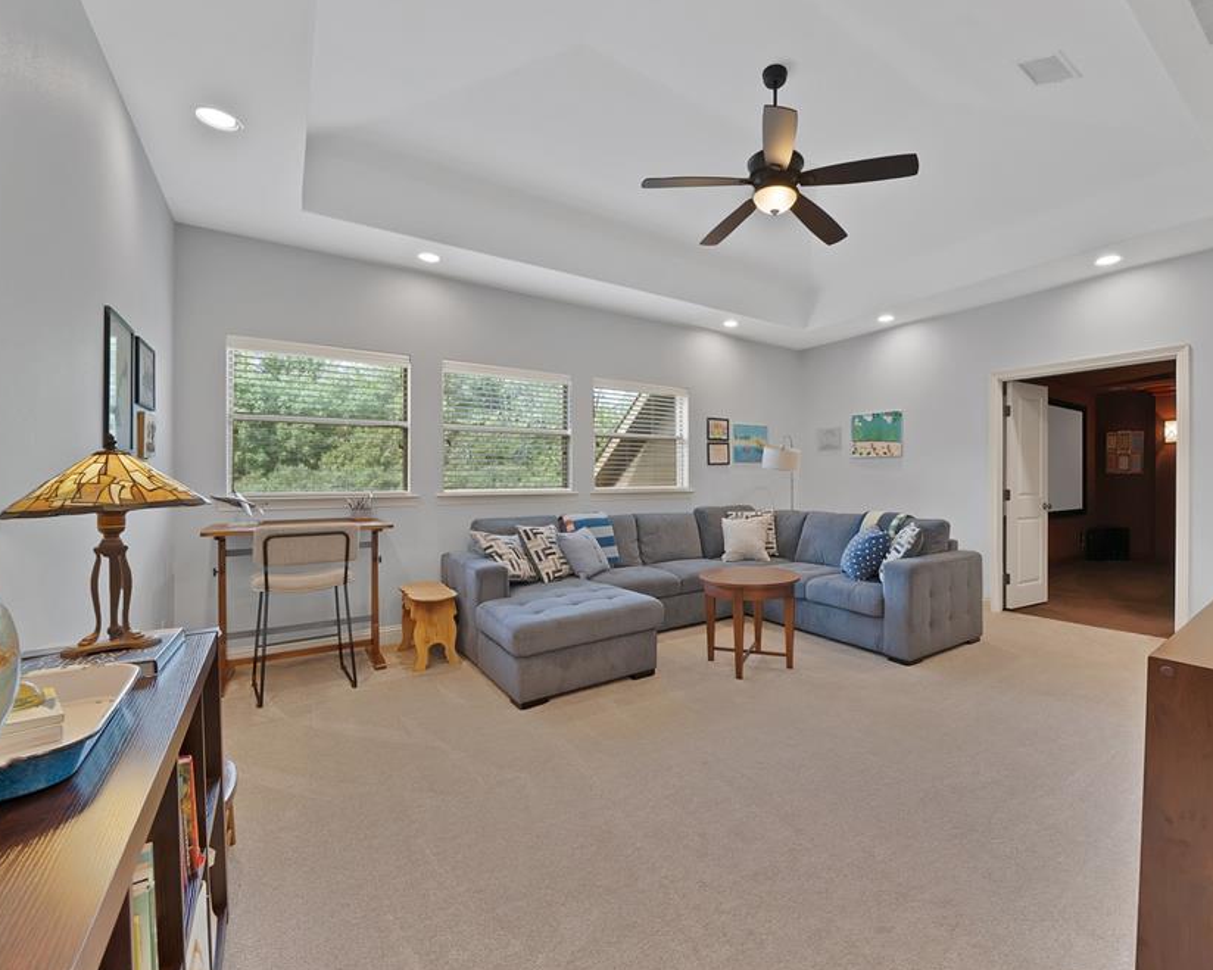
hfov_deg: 99.8
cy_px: 477
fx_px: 503
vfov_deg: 88.0
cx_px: 708
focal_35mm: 14
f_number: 9
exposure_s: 1/2
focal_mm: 12
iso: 640
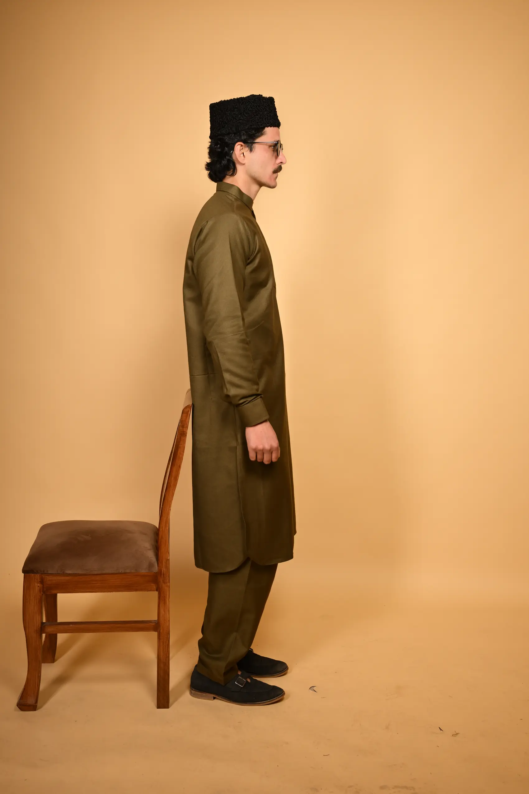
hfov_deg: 32.6
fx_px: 904
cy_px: 397
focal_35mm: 41
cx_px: 264
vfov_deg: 47.4
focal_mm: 41
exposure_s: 1/200
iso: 160
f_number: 6.3
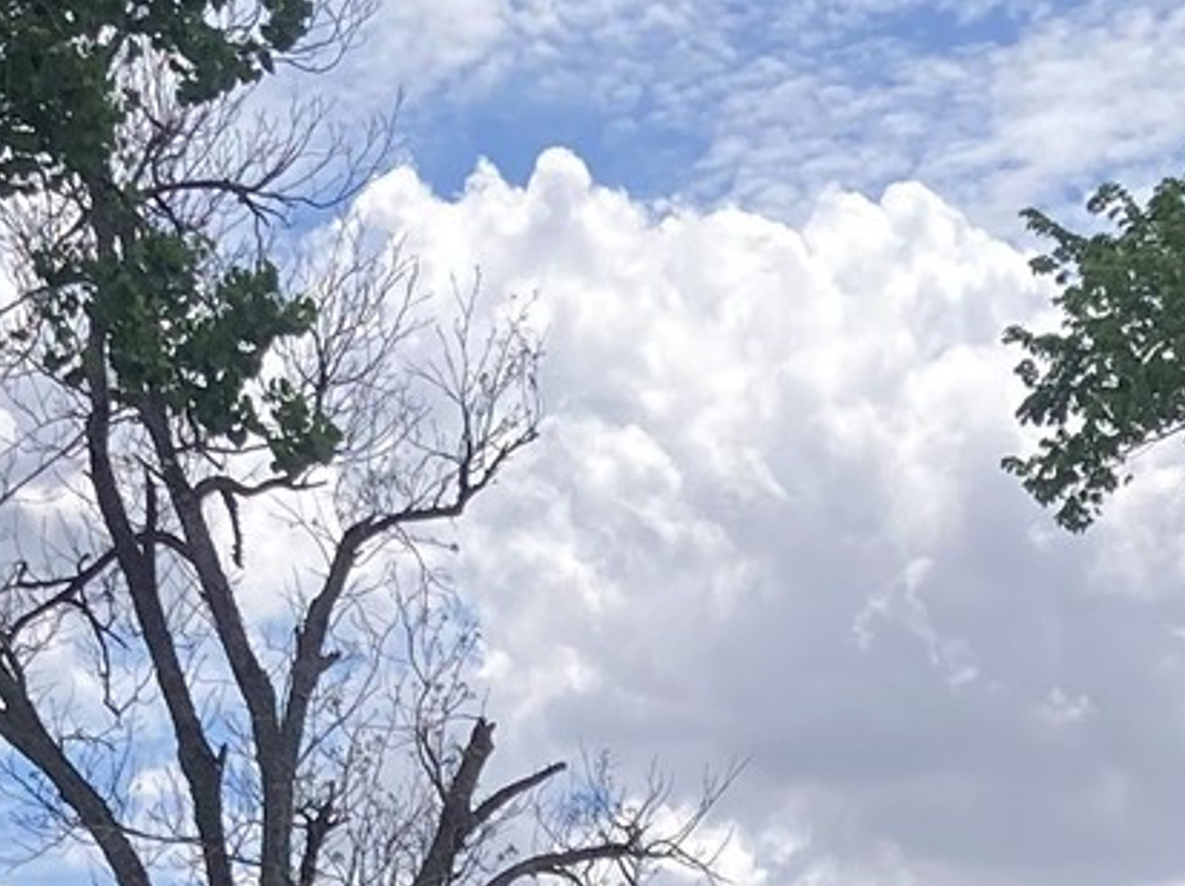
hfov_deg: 14.2
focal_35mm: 139
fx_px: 4754
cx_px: 514
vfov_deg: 9.9
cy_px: 1786
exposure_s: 1/1548
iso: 20
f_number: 1.8
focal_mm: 3.99
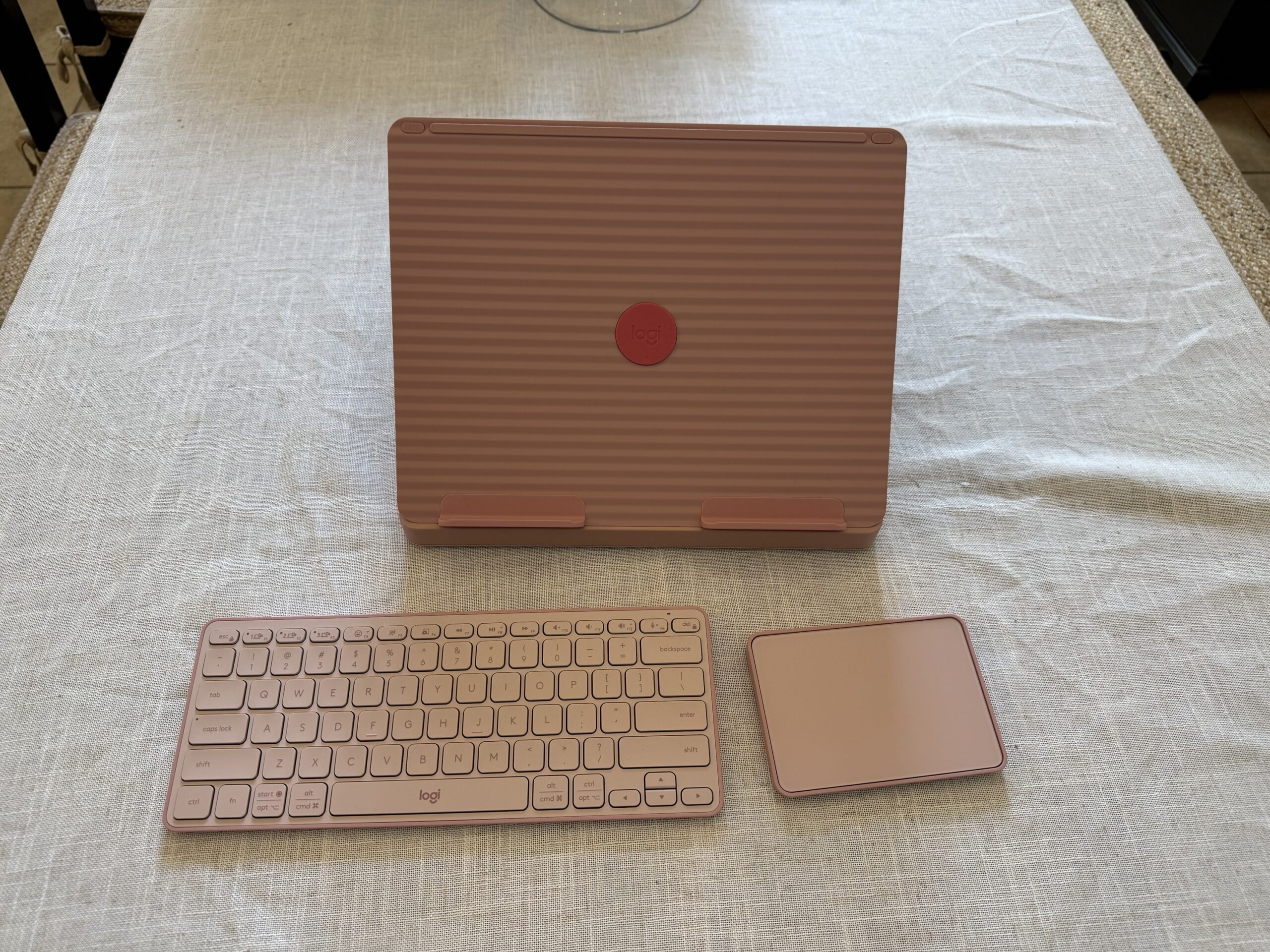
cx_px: 635
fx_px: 881
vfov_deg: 56.8
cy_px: 476
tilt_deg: -55.7
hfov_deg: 71.6
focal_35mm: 24
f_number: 1.78
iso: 100
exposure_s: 1/120
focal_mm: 6.76
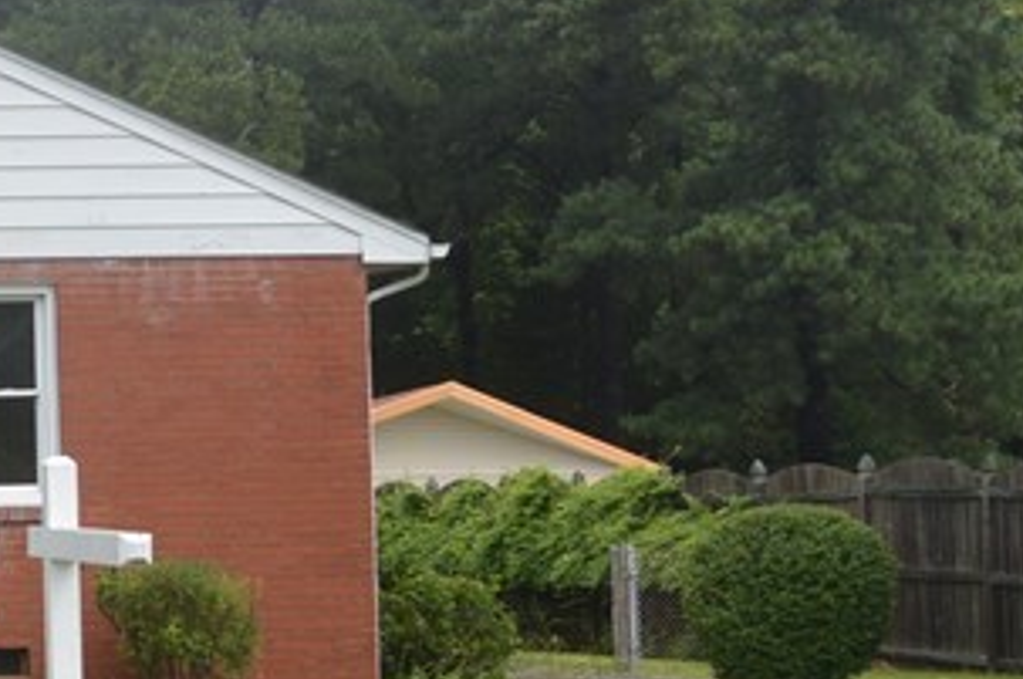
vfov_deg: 10.6
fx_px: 3660
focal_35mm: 129
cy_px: 361
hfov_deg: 14.5
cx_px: -643
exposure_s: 1/200
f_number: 8
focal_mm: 24
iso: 100
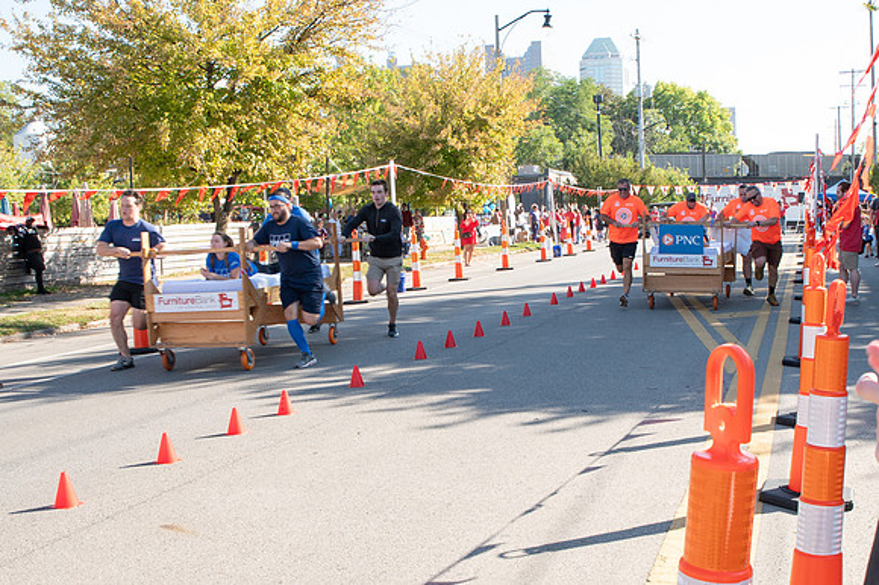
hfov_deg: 45.0
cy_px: 310
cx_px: 493
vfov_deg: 30.9
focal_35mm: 43
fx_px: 1058
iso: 320
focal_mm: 24
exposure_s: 1/160
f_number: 9
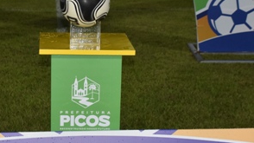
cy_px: 103
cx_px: 96
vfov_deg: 11.4
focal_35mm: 106
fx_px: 714
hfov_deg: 20.1
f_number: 5
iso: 1000
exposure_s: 1/100
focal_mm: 31
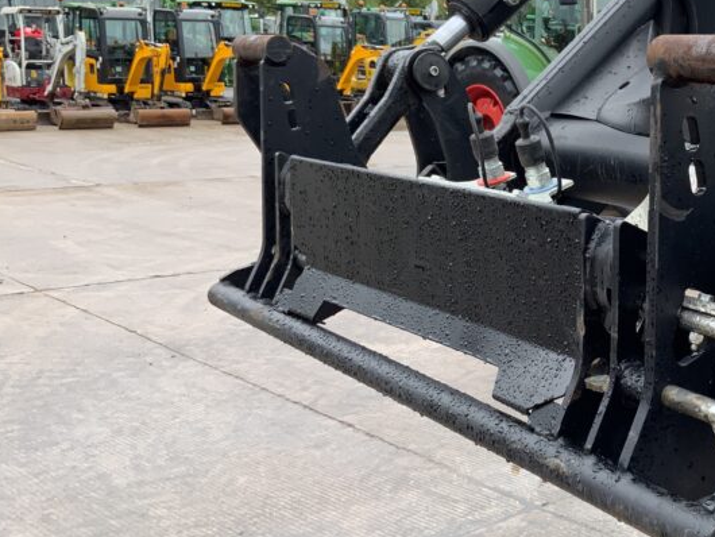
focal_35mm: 56
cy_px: 217
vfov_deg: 26.1
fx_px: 1157
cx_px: 679
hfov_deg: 32.2
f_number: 1.8
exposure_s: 1/519
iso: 16
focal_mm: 3
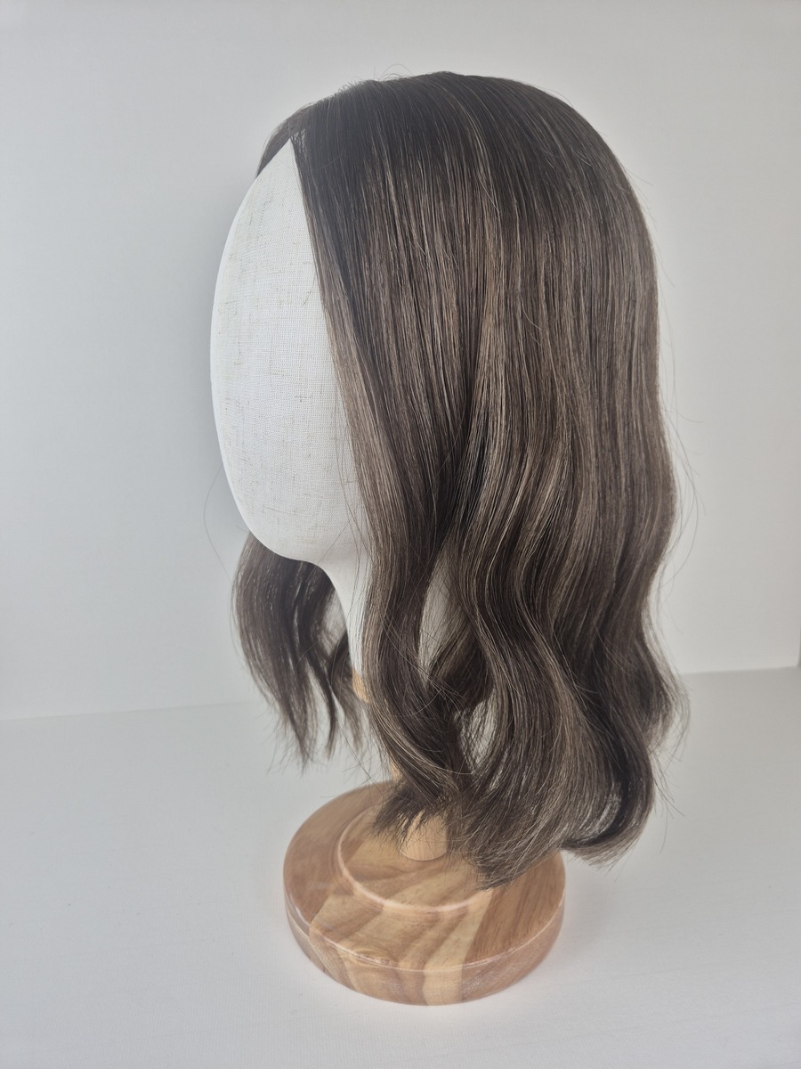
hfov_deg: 58.9
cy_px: 534
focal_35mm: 23
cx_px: 400
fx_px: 710
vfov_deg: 73.9
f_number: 1.8
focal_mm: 5.4
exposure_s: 1/100
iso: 32
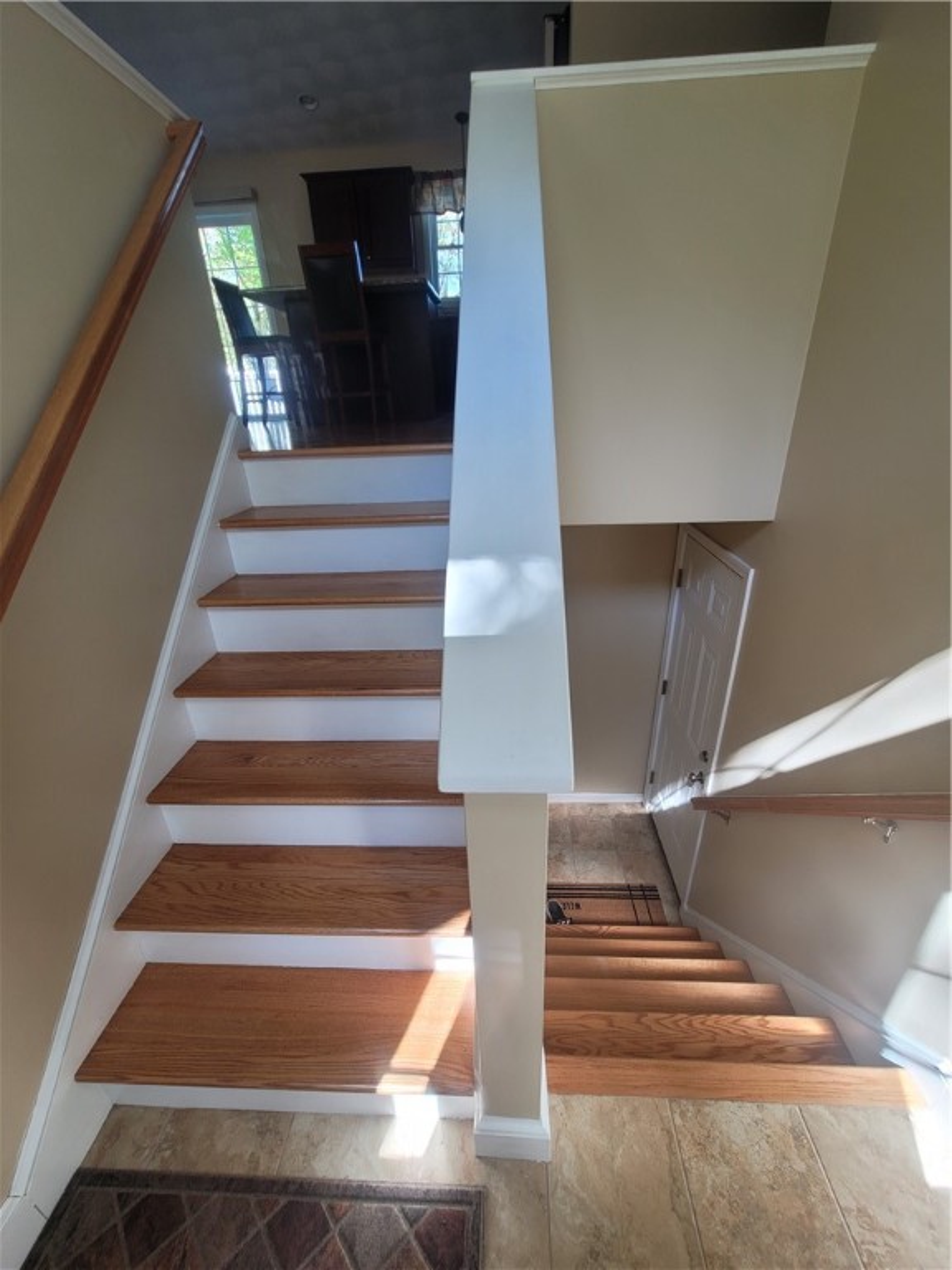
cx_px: 476
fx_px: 477
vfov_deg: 106.2
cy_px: 635
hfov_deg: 89.9
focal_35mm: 13
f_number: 2.2
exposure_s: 1/59
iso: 64
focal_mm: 2.2
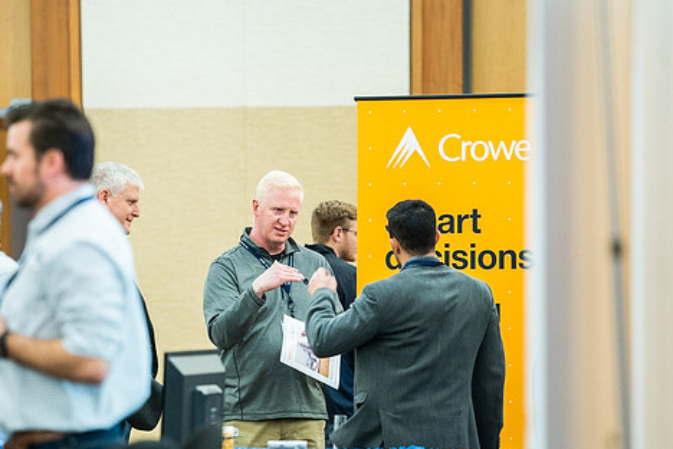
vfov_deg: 5.3
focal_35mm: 258
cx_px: 283
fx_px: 4823
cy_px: 270
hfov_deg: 8.0
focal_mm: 200
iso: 3200
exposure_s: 1/160
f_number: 2.8
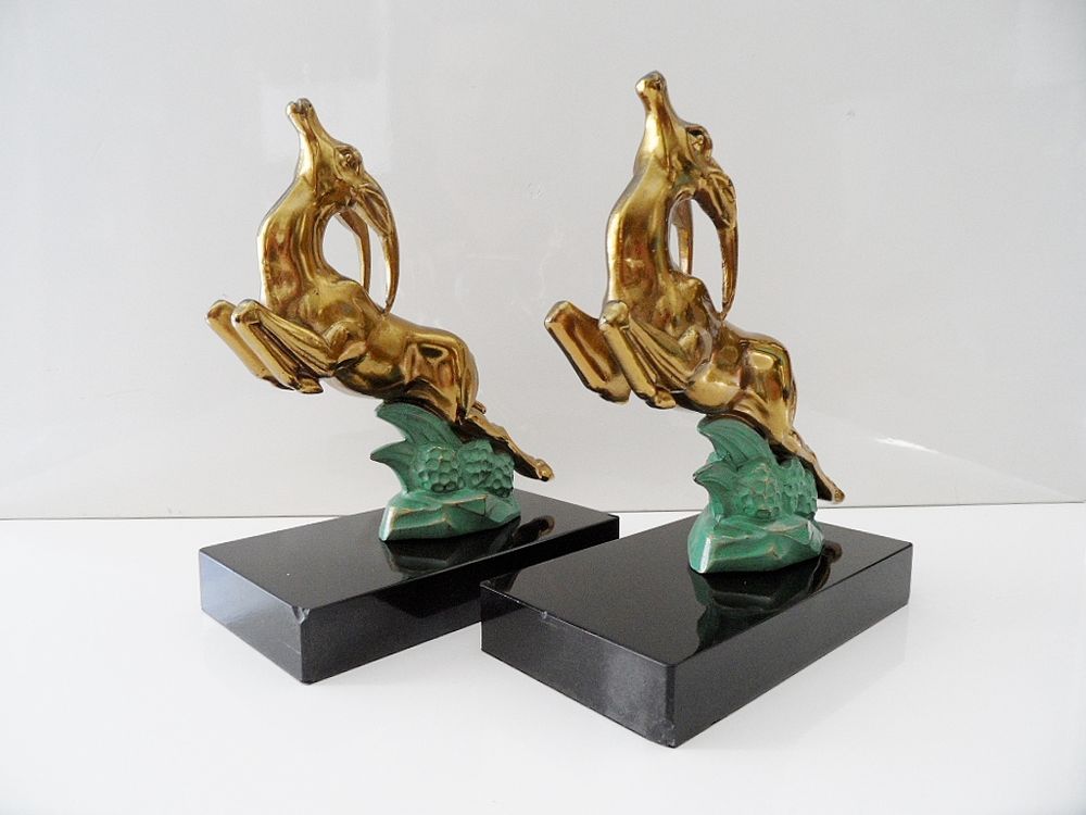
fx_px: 753
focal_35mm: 24
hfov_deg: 71.6
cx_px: 543
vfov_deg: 56.8
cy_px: 408
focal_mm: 3.9
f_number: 3.2
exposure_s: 1/30
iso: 100
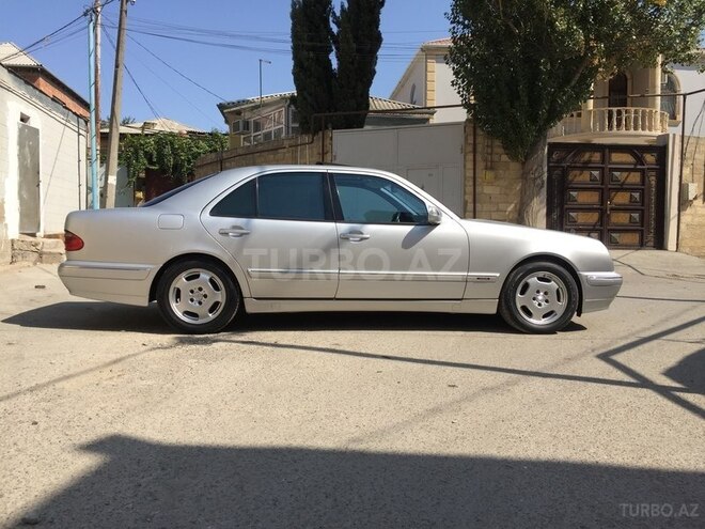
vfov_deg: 48.2
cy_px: 264
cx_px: 352
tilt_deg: -0.3
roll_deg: -1.0
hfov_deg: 61.7
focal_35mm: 29
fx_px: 591
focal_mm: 4.15
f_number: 2.2
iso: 32
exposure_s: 1/1799
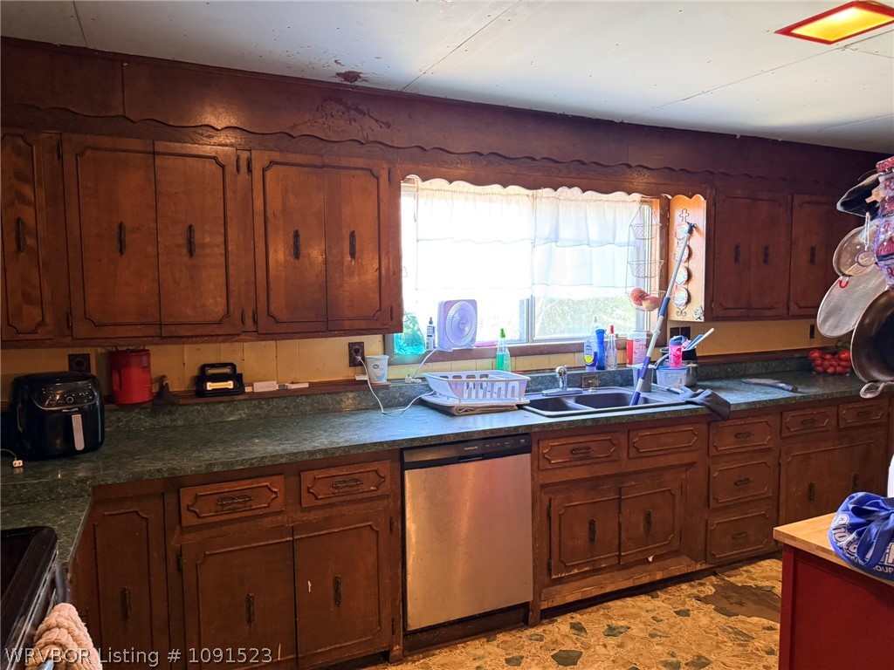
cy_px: 335
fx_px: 620
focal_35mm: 24
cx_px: 447
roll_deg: -0.4
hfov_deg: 71.6
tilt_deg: -4.7
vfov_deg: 56.8
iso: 400
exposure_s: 1/60
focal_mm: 6.76
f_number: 1.78
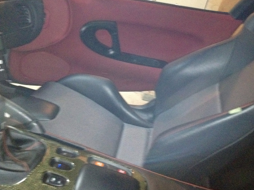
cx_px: 142
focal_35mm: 49
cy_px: 63
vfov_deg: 29.5
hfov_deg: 38.8
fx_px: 360
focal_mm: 4.3
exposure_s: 1/16
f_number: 2.4
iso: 640
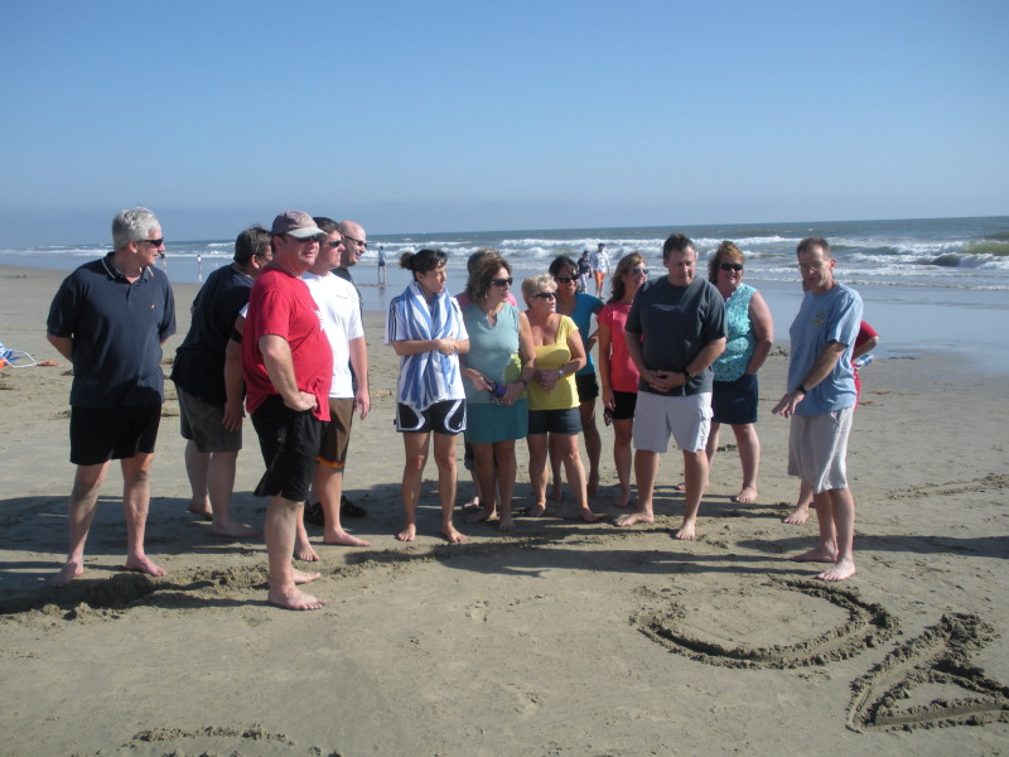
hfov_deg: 51.4
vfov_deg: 39.7
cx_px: 504
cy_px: 378
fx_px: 1049
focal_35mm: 36
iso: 64
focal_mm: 6.3
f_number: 3.5
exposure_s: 1/768
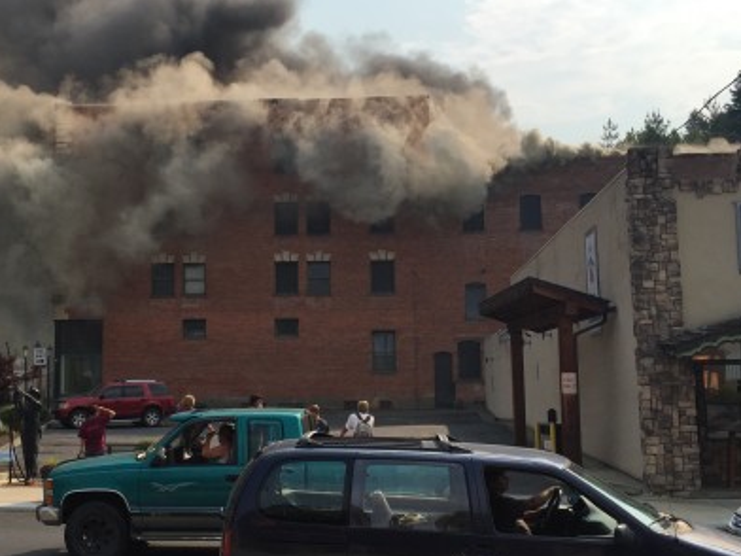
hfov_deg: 39.8
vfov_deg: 30.9
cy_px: 292
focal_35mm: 47
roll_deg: -0.9
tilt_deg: +5.4
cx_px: 234
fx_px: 1006
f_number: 2.2
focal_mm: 4.15
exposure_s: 1/3049
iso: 32
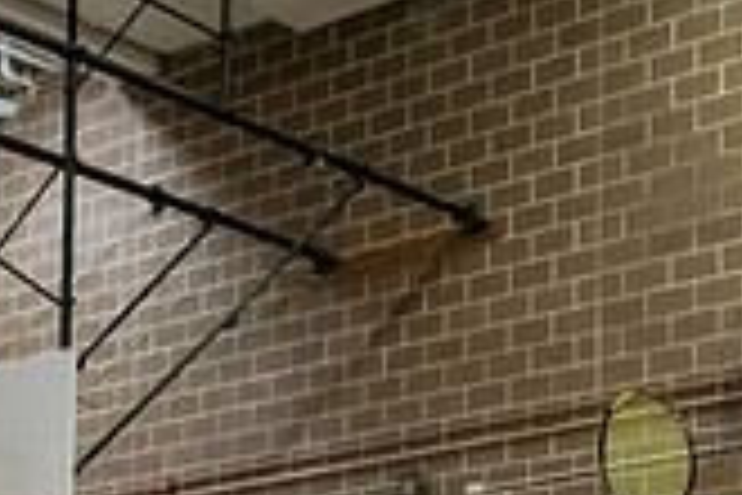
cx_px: 796
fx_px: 2123
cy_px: 818
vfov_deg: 12.4
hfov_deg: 19.1
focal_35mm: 103
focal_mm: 27
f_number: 3.5
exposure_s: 1/400
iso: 8000
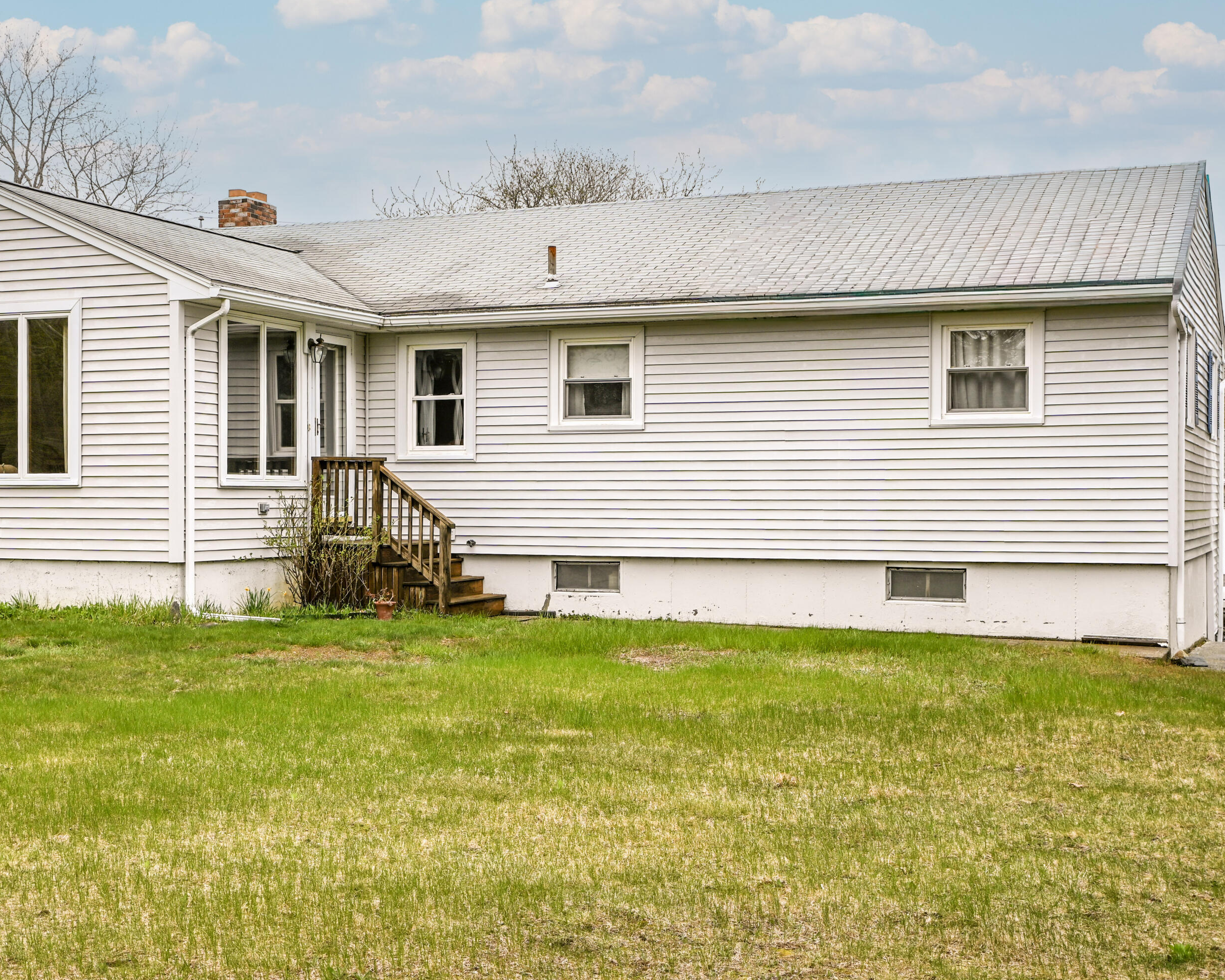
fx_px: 1740
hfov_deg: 38.7
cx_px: 516
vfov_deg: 31.4
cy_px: 496
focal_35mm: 48
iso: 100
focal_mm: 28
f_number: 5.6
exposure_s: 1/250
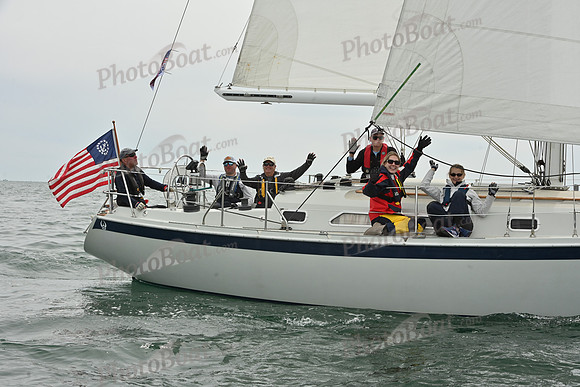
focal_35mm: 70
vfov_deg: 19.5
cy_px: 194
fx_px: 1128
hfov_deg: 28.8
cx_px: 290
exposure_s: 1/800
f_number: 11
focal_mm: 70
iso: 320
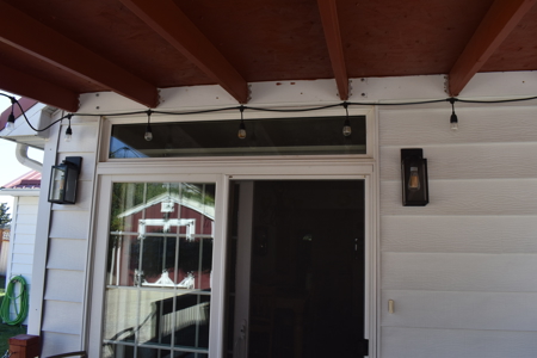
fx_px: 403
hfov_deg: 67.4
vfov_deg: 47.9
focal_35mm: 27
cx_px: 268
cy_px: 179
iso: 360
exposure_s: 1/250
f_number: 8
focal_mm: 18
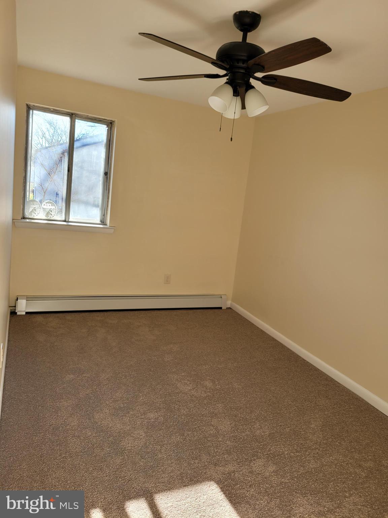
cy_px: 259
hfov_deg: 53.1
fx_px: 389
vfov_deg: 67.3
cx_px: 194
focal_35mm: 26
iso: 40
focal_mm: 5.4
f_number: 1.8
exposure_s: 1/119
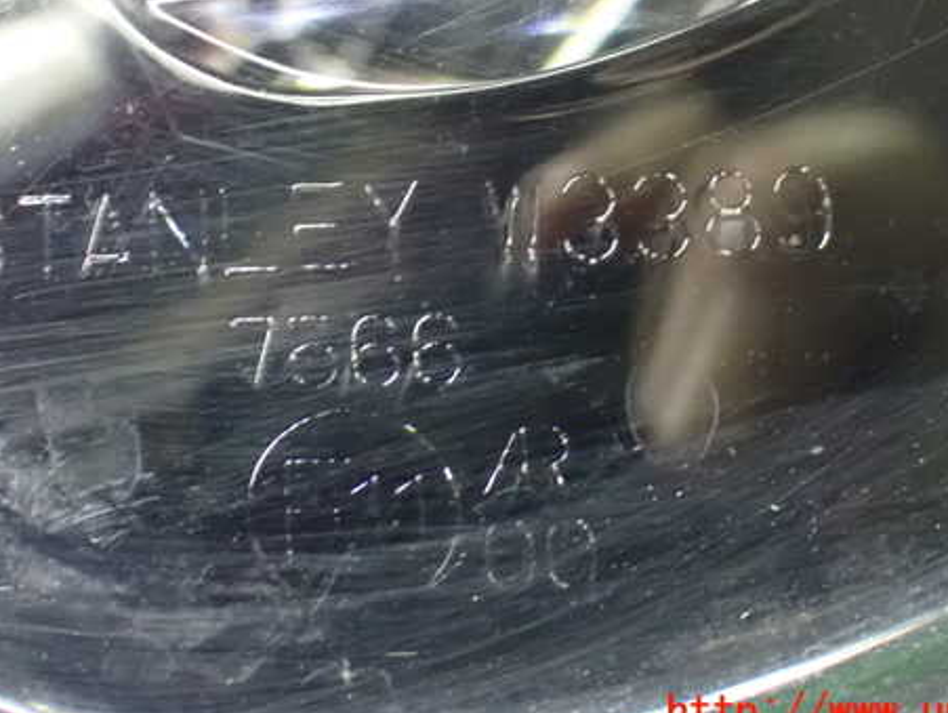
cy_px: 267
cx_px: 511
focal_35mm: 109
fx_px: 2987
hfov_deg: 18.0
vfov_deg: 13.6
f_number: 4.3
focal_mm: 14.62
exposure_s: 1/20
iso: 1600
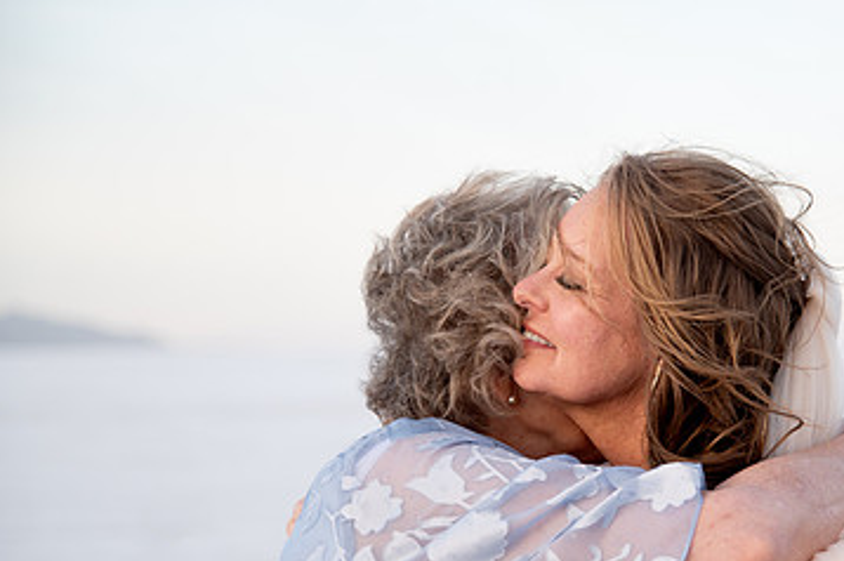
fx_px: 3115
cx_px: 589
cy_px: 361
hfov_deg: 15.4
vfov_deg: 10.3
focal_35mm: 133
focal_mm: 82
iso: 200
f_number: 4
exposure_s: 1/320
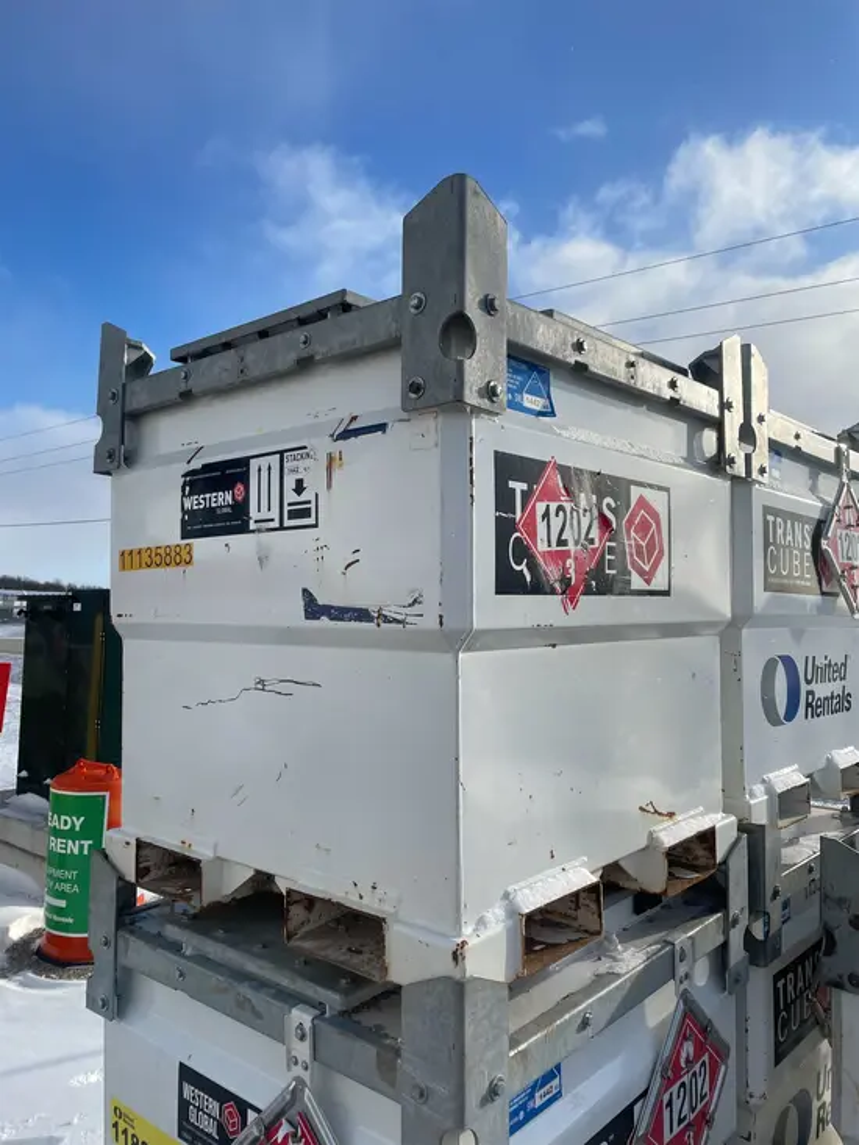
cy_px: 572
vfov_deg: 67.3
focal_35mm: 26
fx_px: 860
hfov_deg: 53.1
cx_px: 430
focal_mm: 4.2
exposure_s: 1/4651
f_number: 1.6
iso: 32
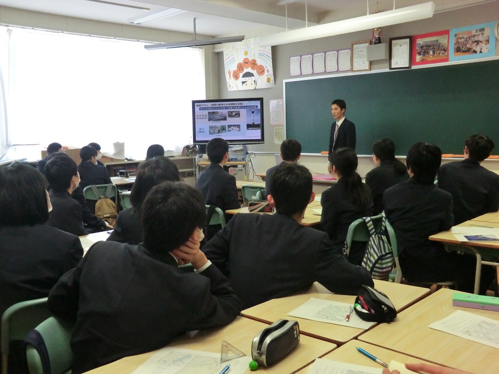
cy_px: 187
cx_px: 250
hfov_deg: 54.0
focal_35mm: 34
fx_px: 490
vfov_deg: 41.8
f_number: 3.6
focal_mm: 6.1
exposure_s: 1/60
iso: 500
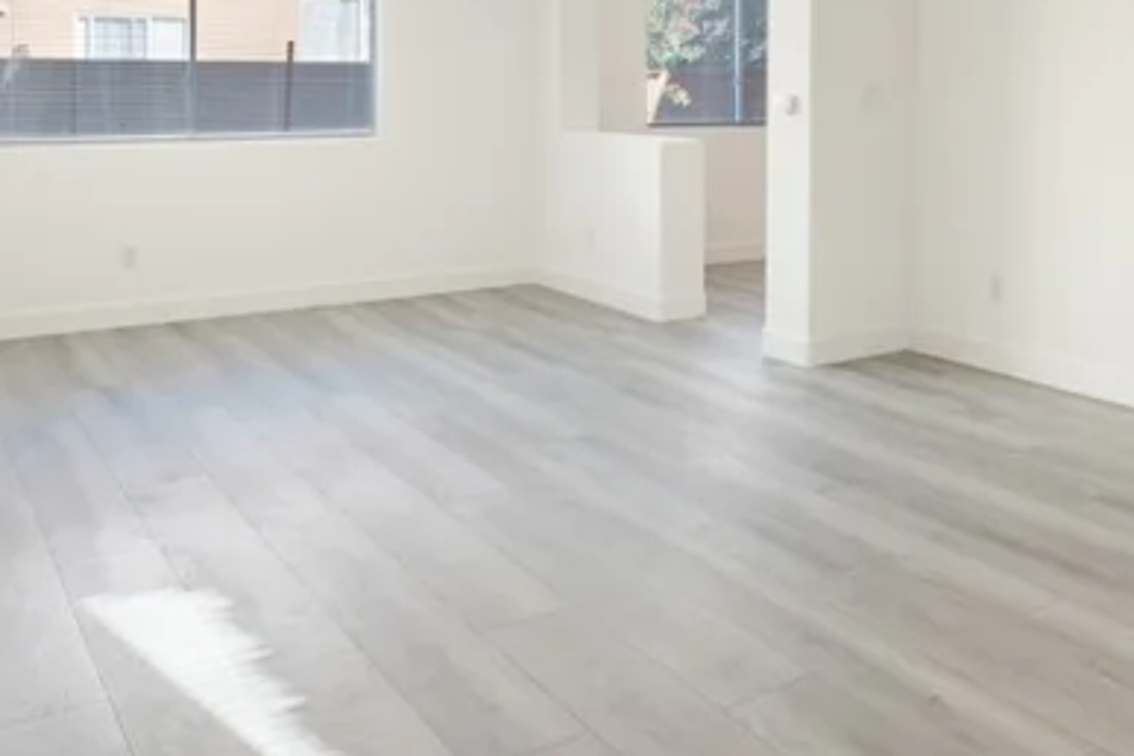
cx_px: 891
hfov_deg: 49.2
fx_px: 1165
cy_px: 116
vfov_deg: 34.5
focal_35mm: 37
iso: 100
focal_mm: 14
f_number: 9
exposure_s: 1/4
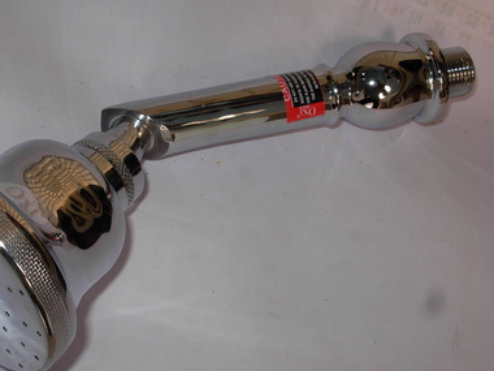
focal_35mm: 50
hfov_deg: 37.9
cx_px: 177
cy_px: 184
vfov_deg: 29.1
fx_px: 714
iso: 79
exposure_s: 1/22.6
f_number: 4.9
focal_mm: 6.3
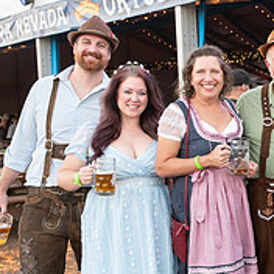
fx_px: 654
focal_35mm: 73
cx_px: 341
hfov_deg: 21.7
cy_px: 153
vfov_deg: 23.7
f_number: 4
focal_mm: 26
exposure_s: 1/320
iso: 640
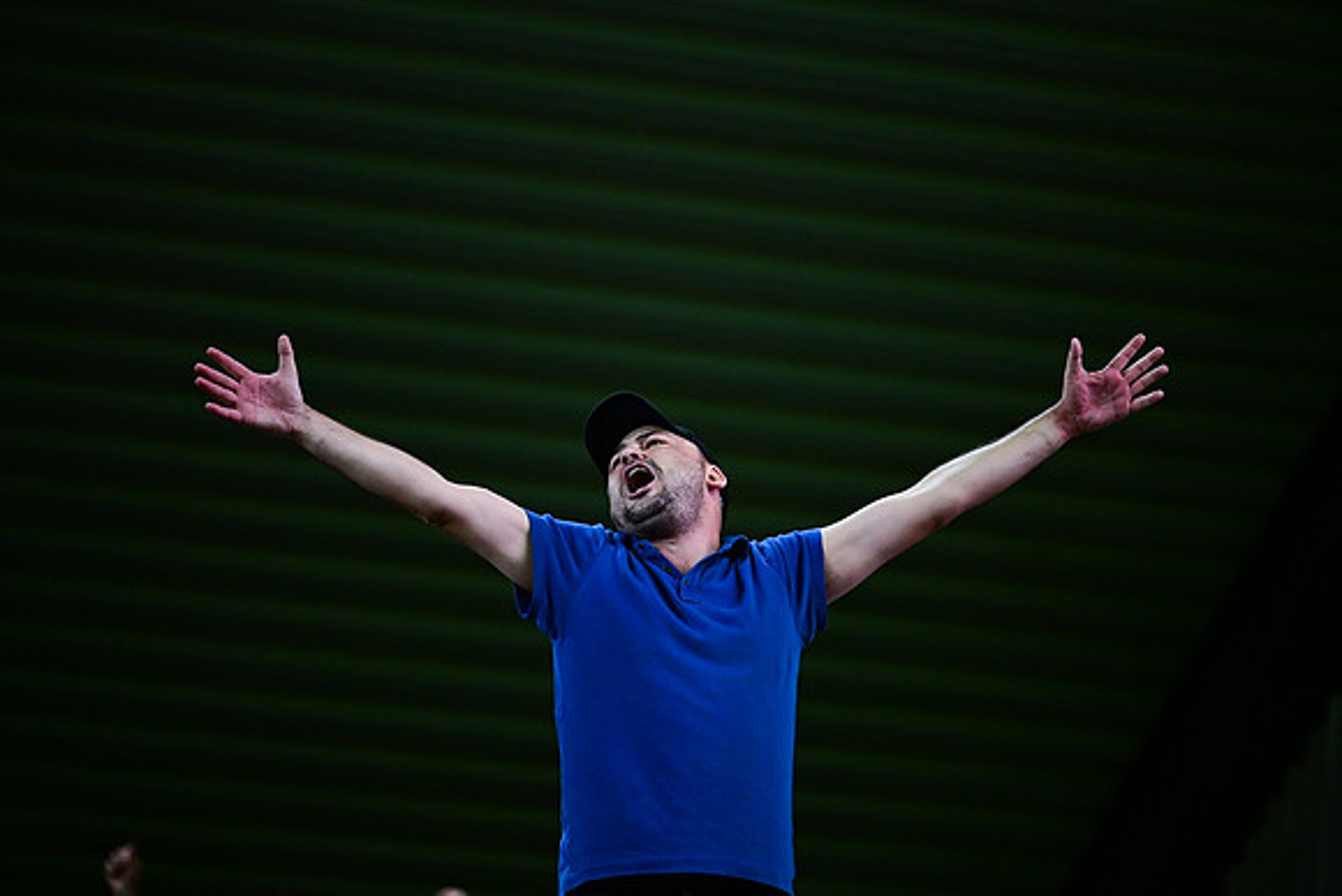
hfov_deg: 10.3
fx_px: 7457
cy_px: 448
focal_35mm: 200
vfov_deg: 6.9
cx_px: 671
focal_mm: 200
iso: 2500
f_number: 2.8
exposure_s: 1/500
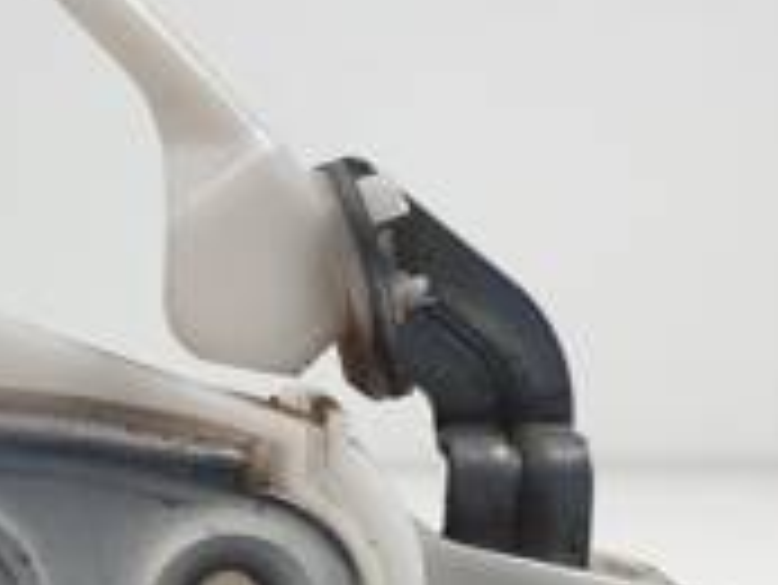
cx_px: 90
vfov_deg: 23.5
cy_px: 567
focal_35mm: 60
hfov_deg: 30.8
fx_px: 1349
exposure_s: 1/142
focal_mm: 4.3
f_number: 2.4
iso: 50
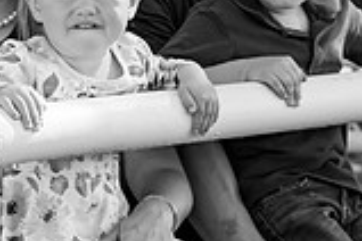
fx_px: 3127
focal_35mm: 311
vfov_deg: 4.4
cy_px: 76
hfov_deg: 6.6
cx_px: 175
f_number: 9
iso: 800
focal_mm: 85
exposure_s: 1/500
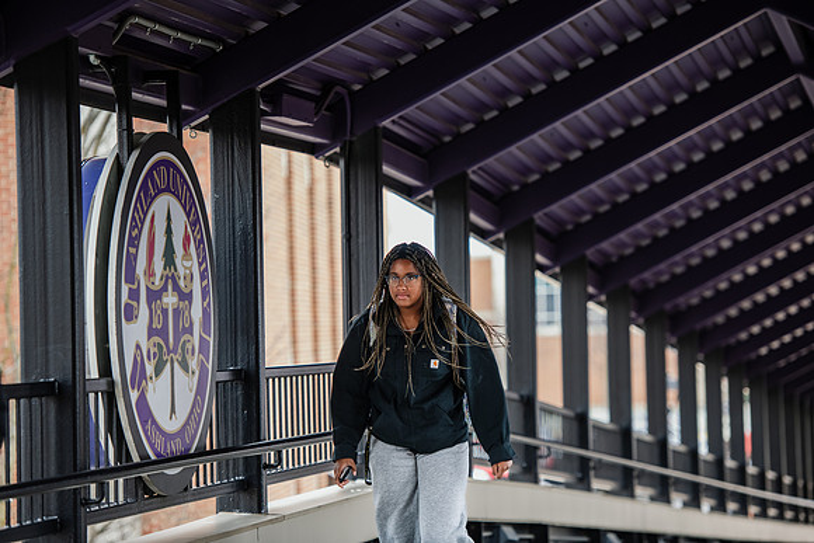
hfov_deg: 15.2
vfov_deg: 10.2
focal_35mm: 135
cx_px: 407
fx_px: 3053
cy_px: 272
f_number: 3.2
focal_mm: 135
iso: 1000
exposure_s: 1/250
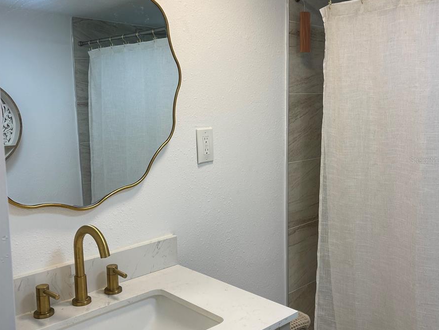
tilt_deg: -7.9
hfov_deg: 53.9
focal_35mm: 34
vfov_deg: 41.8
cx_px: 221
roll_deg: +0.8
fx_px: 431
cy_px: 160
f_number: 1.6
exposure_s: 1/120
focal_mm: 5.1
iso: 40
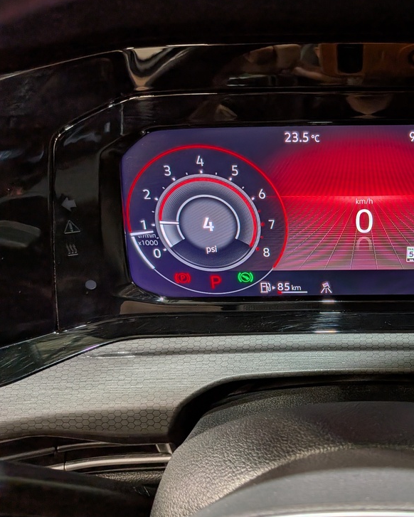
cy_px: 252
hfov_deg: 41.5
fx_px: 505
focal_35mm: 33
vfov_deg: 54.2
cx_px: 363
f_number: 1.7
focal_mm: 4.53
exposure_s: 1/138
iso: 27
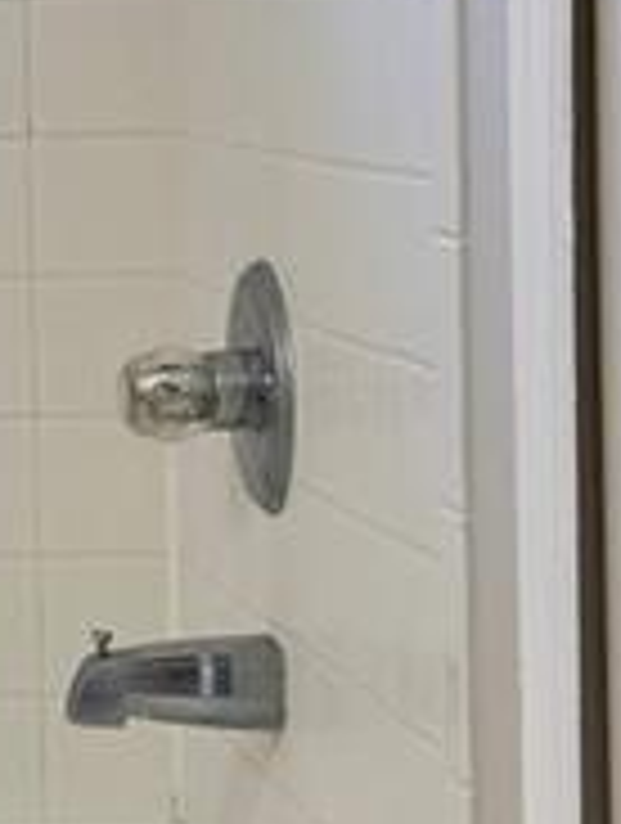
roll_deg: +1.2
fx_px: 3742
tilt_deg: -2.8
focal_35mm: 157
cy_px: 185
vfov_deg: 12.5
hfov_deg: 8.7
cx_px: -846
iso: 100
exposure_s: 1/153
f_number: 1.78
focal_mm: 6.76
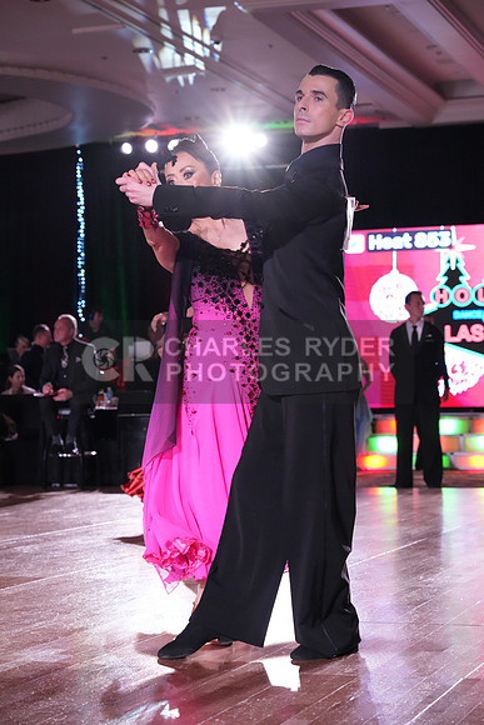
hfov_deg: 16.7
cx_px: 242
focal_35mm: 82
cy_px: 362
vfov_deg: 24.8
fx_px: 1653
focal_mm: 82
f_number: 5.6
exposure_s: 1/320
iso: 5000
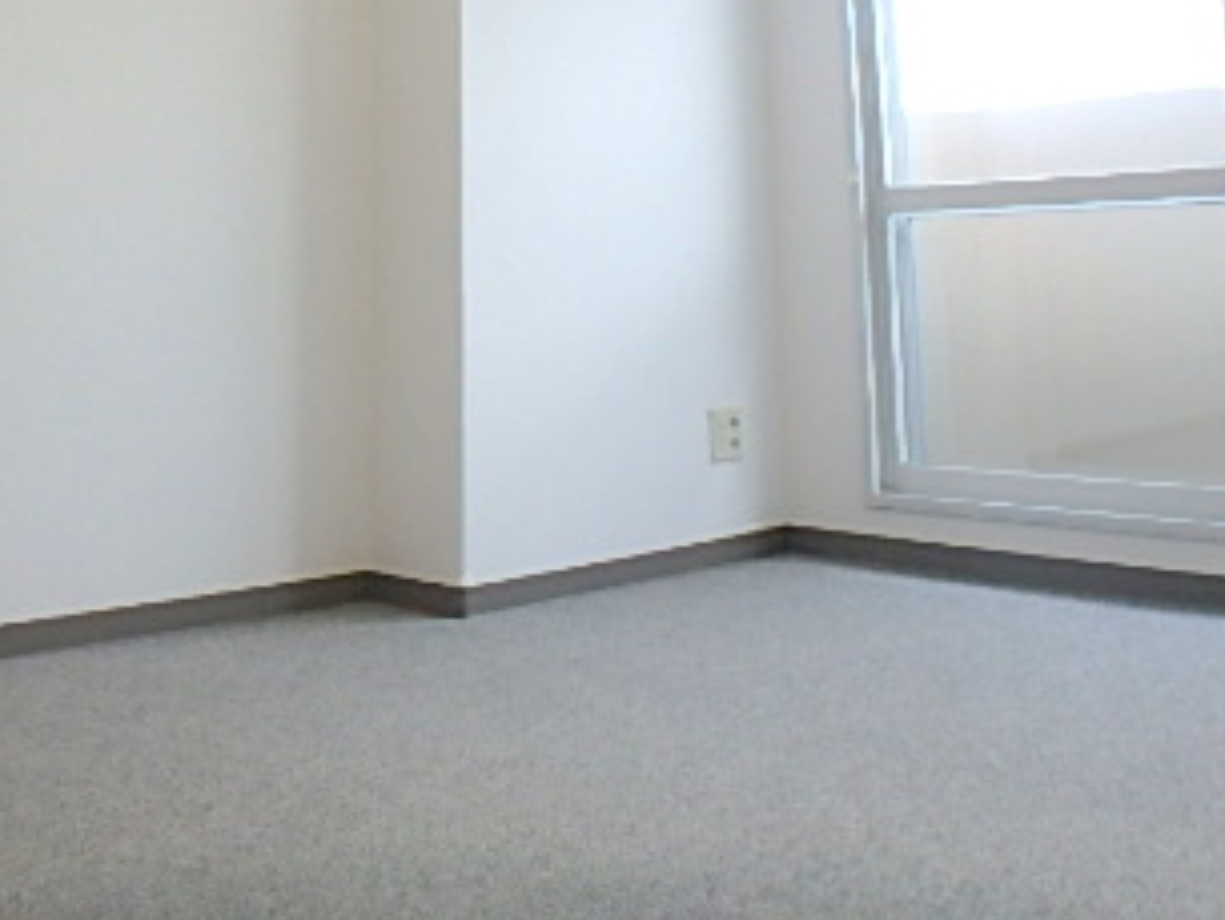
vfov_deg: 30.4
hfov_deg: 42.7
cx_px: 478
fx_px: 1558
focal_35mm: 44
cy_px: -12
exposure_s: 1/60
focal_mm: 3.7
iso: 160
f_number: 3.5
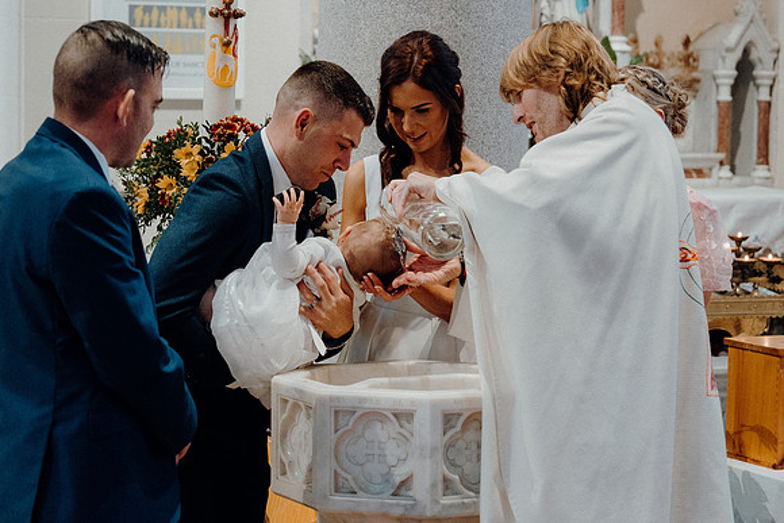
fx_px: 2287
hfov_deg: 19.5
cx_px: 392
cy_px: 262
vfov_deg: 13.0
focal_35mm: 105
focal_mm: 70
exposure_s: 1/160
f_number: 3.5
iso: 3200
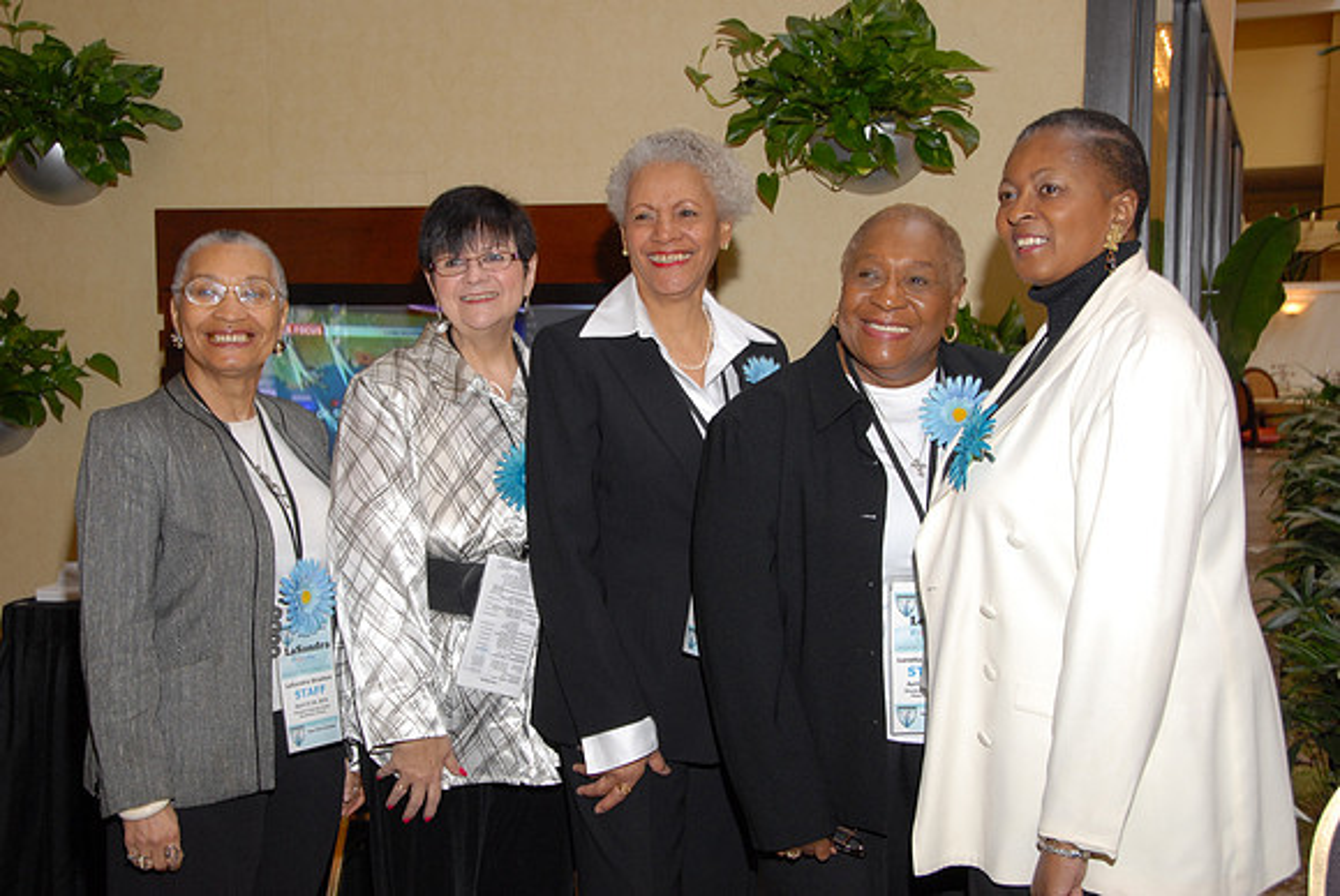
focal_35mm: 54
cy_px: 448
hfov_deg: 36.8
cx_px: 670
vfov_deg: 25.1
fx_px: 2012
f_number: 7.1
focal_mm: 36
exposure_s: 1/30
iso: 400
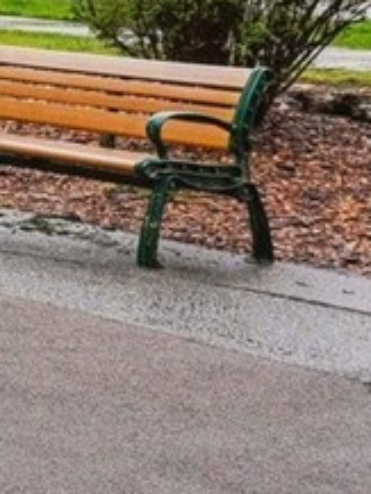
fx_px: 1827
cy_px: -108
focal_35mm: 128
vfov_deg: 14.8
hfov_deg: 6.2
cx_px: -1531
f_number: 8
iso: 400
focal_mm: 17
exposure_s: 1/90
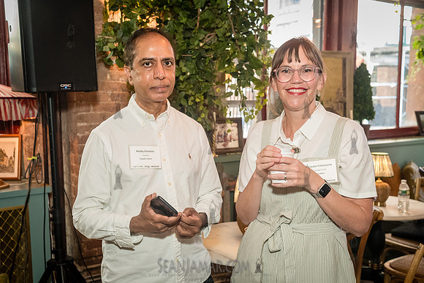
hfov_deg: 48.7
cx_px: 205
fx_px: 469
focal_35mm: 40
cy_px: 153
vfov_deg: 33.6
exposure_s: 1/200
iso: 4000
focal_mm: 35
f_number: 4.5
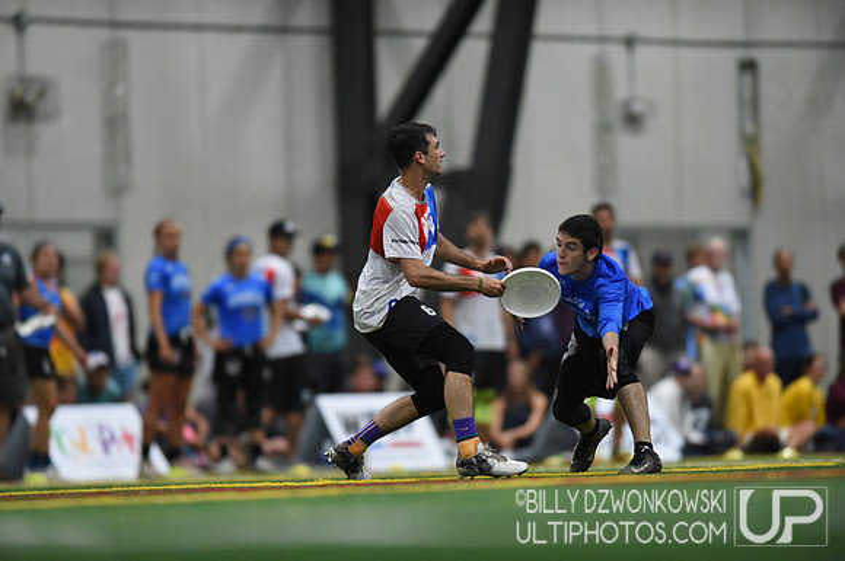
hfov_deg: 5.2
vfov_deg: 3.4
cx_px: 422
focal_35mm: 400
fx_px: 9376
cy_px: 280
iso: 10000
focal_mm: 400
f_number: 2.8
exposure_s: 1/640
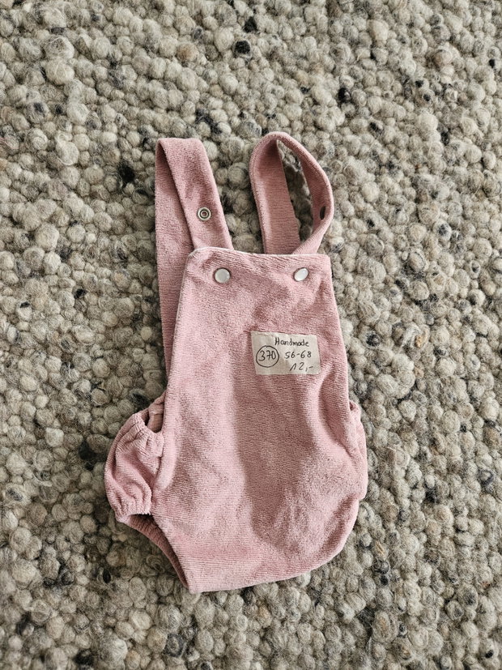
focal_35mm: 23
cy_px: 335
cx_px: 251
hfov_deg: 58.9
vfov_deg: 73.9
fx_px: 445
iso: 400
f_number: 1.8
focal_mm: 5.4
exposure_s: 1/100
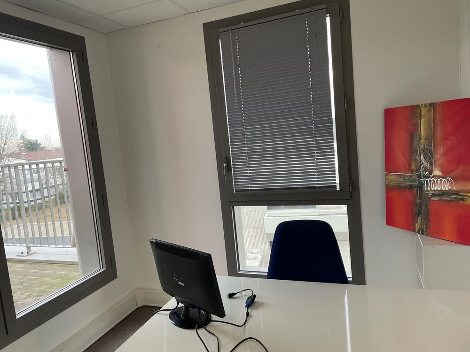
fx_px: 353
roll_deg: +5.8
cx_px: 235
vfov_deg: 53.1
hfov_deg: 67.3
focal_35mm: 26
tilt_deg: -5.3
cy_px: 176
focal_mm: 4.2
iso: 125
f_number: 1.6
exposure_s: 1/105
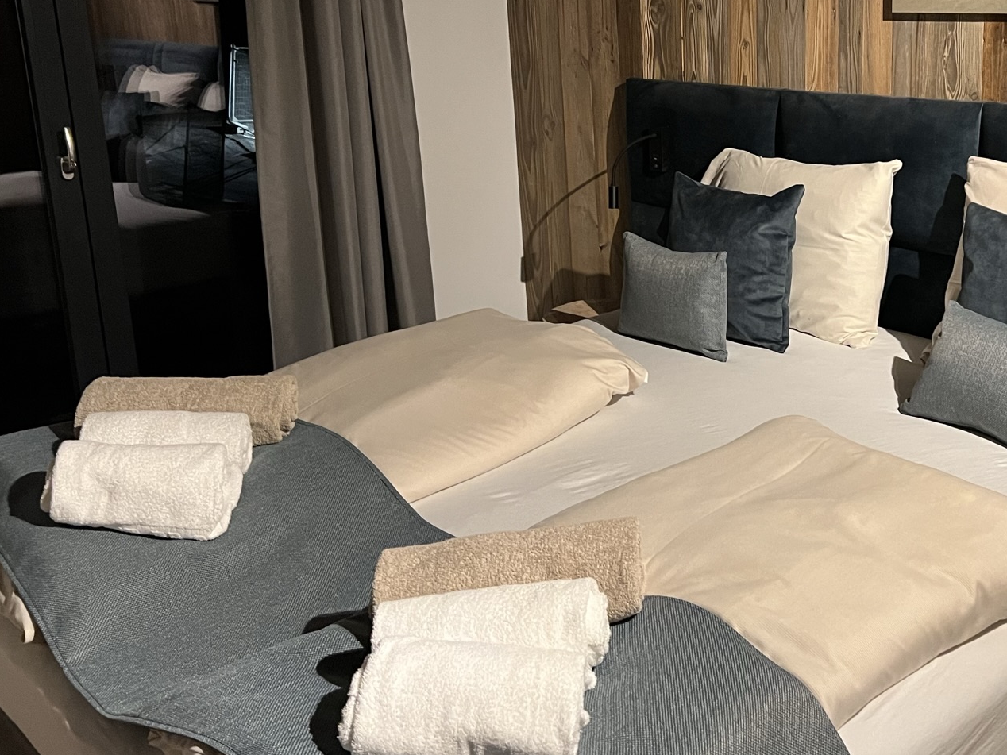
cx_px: 727
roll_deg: +0.9
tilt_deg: -13.5
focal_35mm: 42
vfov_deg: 34.2
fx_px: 1222
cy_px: 287
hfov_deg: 43.7
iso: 400
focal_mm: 5.7
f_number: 1.5
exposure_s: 1/33
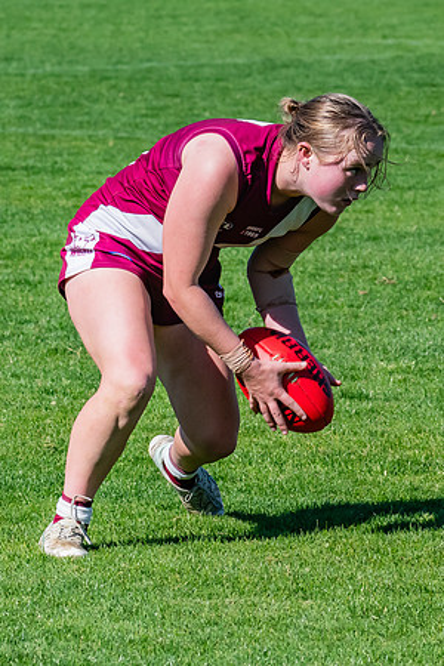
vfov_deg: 5.6
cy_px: 234
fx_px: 6778
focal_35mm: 366
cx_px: 165
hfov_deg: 3.8
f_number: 10
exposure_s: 1/1250
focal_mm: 170
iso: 800
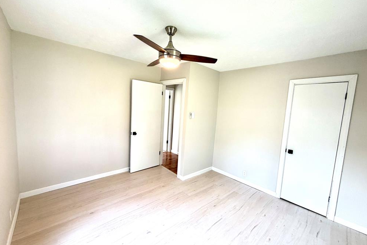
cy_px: 122
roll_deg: -2.9
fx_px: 153
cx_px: 185
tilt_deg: -5.1
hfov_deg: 100.4
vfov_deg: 77.3
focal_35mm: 15
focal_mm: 2.22
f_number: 2.2
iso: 200
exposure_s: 1/60
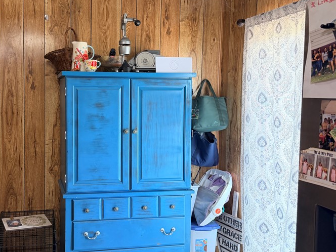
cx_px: 93
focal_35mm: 37
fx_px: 359
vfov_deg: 38.6
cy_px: 116
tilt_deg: -3.3
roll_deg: -0.3
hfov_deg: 48.6
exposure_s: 1/60
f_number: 1.78
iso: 250
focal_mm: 6.76
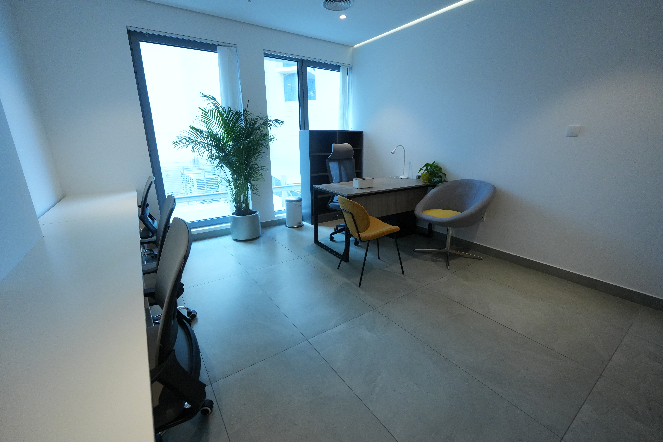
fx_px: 276
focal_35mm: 15
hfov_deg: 100.4
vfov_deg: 77.3
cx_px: 332
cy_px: 221
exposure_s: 1/400
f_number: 4
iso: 2500
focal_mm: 10
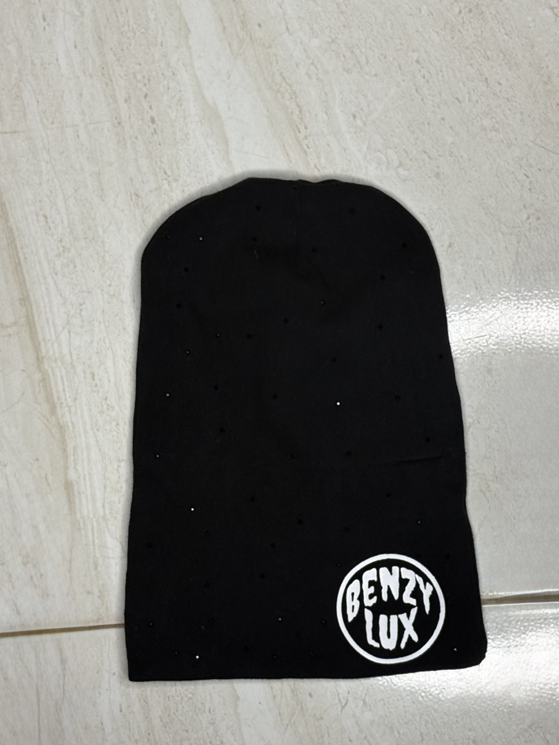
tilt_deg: -82.6
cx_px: 280
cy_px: 372
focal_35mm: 52
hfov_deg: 28.0
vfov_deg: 36.8
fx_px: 1120
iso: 100
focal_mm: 5.96
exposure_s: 1/60
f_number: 1.6
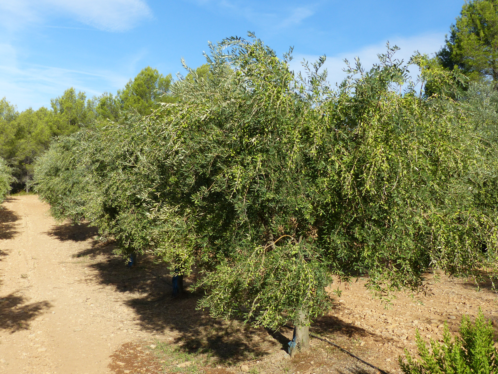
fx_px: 590
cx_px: 249
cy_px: 187
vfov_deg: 35.1
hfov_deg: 45.8
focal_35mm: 41
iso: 100
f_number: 4
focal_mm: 7.4
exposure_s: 1/800
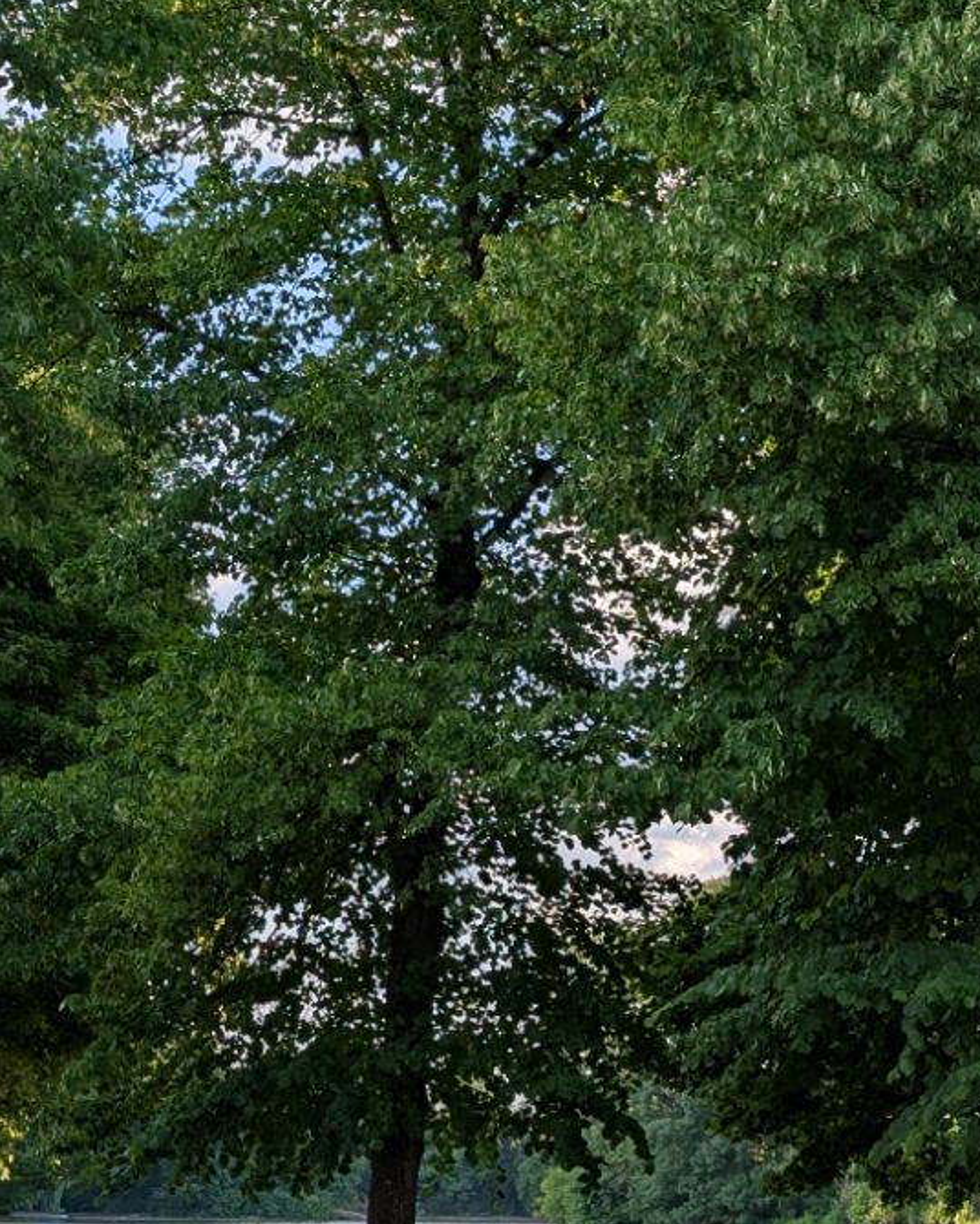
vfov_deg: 26.8
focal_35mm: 70
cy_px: 919
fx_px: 2538
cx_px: 1141
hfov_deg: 20.6
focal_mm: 6.9
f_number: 1.68
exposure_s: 1/306
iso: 20
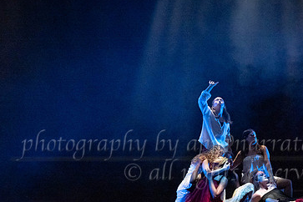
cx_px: 215
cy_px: 157
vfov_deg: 11.4
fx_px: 1010
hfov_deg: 17.0
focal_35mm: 120
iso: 5000
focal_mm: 75
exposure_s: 1/200
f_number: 2.8
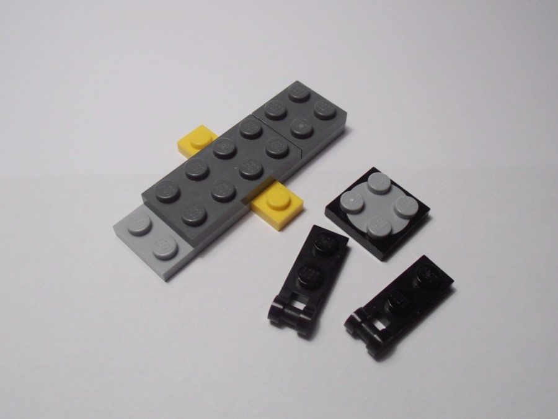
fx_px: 596
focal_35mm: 37
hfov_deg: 50.1
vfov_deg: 38.7
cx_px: 279
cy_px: 210
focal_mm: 6.61
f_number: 3.9
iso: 80
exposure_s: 1/100
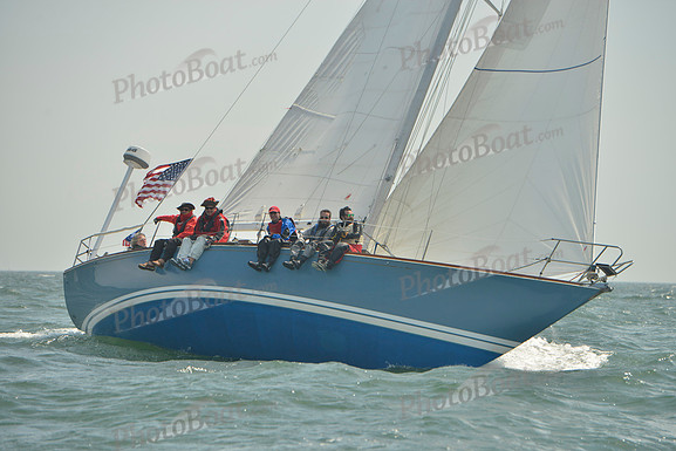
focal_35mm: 181
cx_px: 339
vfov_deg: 7.6
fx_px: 3399
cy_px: 226
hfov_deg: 11.4
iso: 200
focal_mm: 180
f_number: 6.3
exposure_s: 1/1250
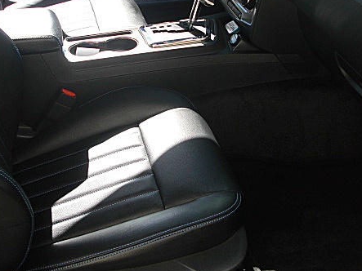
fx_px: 544
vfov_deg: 27.8
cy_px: 80
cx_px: 148
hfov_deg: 36.7
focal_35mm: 52
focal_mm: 6.3
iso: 50
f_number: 2.8
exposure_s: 1/250
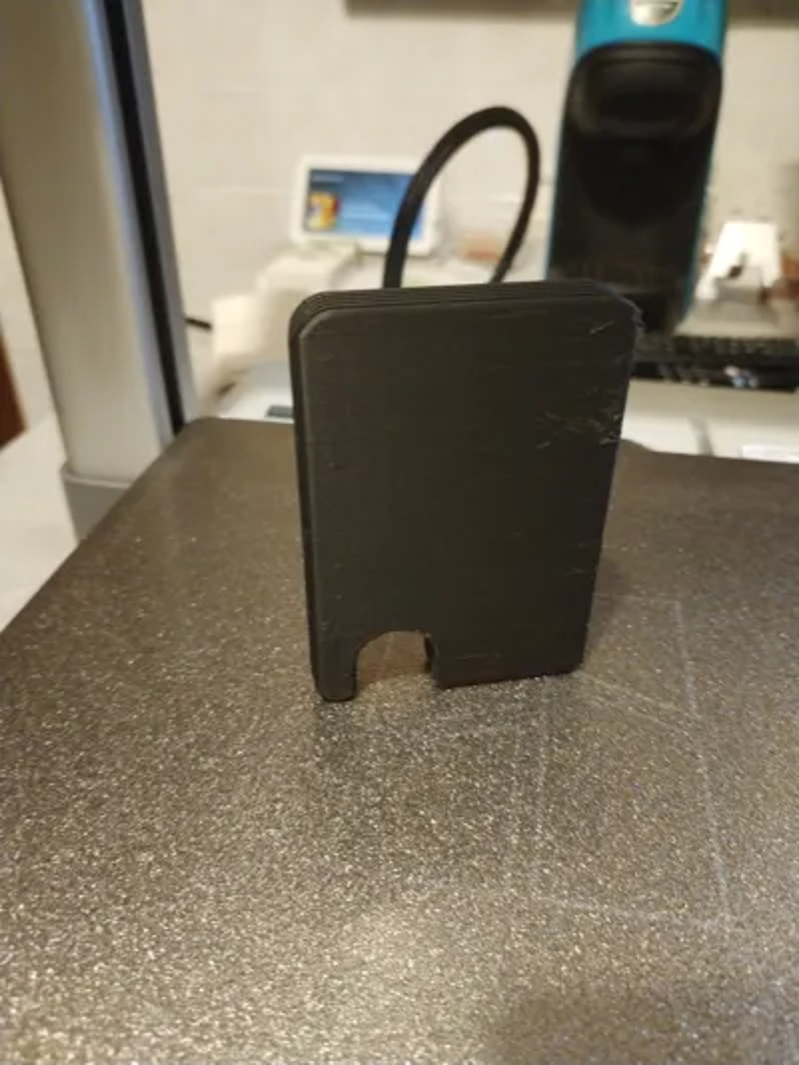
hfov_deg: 48.2
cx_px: 400
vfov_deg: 61.6
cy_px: 532
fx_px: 892
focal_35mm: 29
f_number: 1.8
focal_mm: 4.75
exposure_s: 1/25
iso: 1227
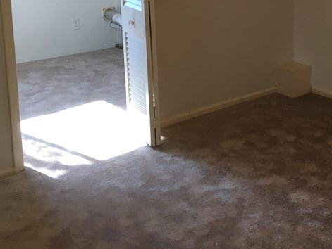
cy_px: 3
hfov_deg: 29.7
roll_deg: -1.0
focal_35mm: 63
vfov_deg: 22.5
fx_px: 605
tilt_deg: -10.1
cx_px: 281
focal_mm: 4.15
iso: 25
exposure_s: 1/30
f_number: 2.2
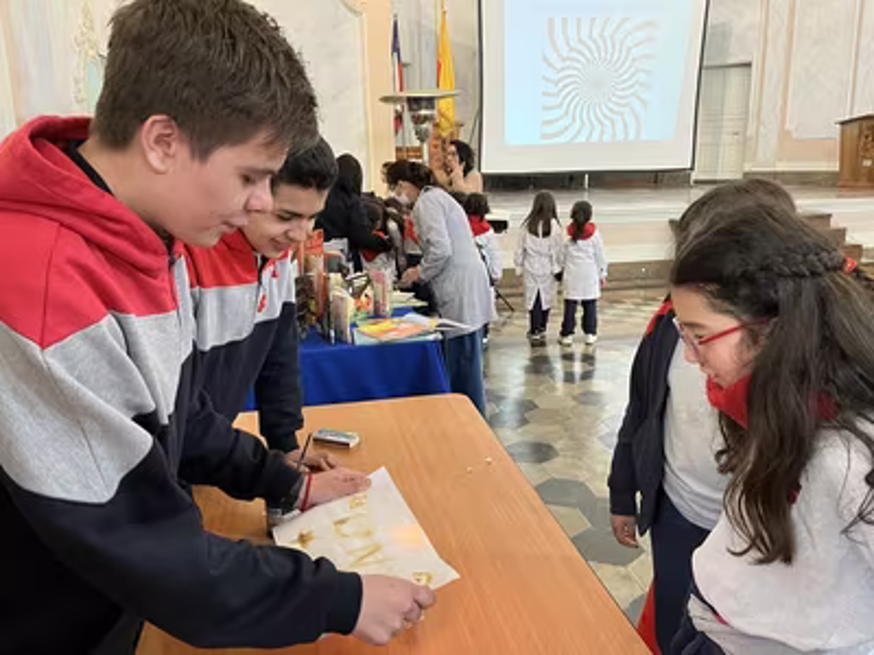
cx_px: 437
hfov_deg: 67.3
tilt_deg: -13.4
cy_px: 328
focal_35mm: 26
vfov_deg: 53.1
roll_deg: +1.2
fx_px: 656
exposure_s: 1/33
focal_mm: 5.1
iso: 400
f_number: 1.6
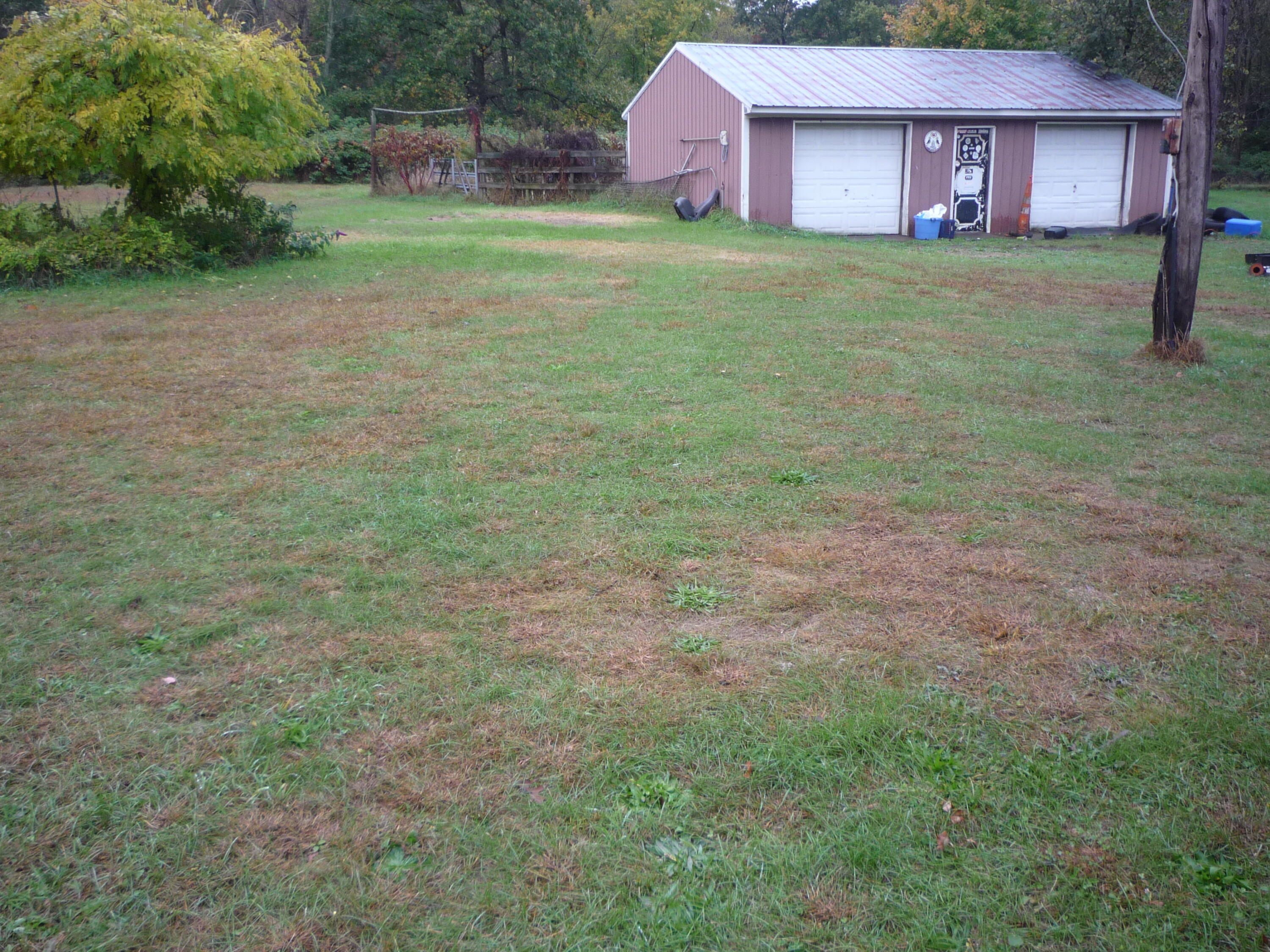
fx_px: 1174
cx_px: 635
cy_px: 476
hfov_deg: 56.8
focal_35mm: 32
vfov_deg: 44.2
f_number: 3.3
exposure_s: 1/50
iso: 100
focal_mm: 5.2
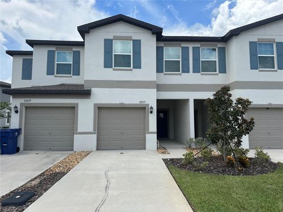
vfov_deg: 56.8
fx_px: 196
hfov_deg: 71.6
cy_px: 106
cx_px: 142
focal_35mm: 24
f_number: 1.78
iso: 80
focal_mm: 6.86
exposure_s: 1/3861
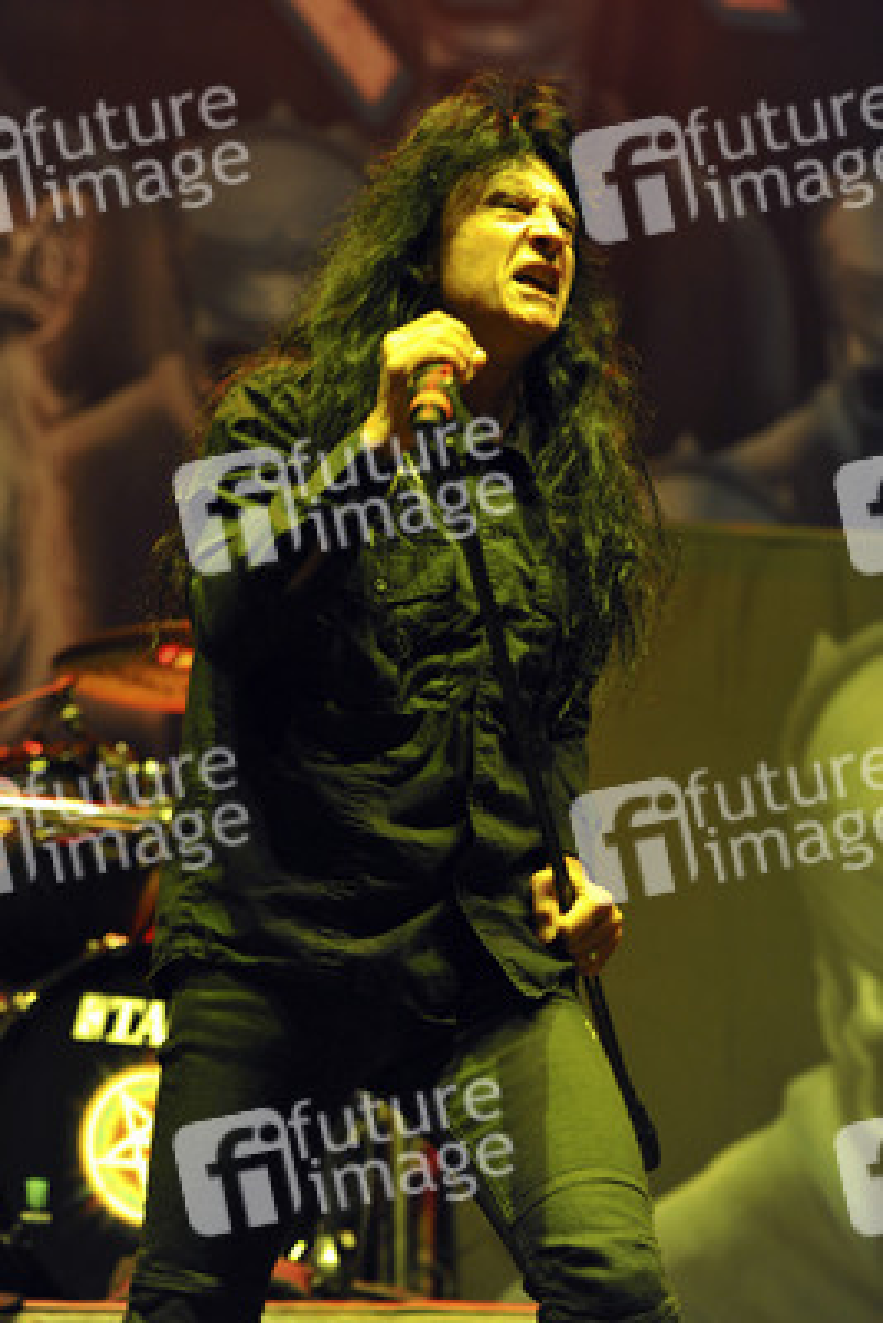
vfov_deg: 24.8
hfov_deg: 16.7
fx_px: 3014
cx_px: 442
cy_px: 662
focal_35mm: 82
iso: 1600
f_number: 2.8
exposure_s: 1/160
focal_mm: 82
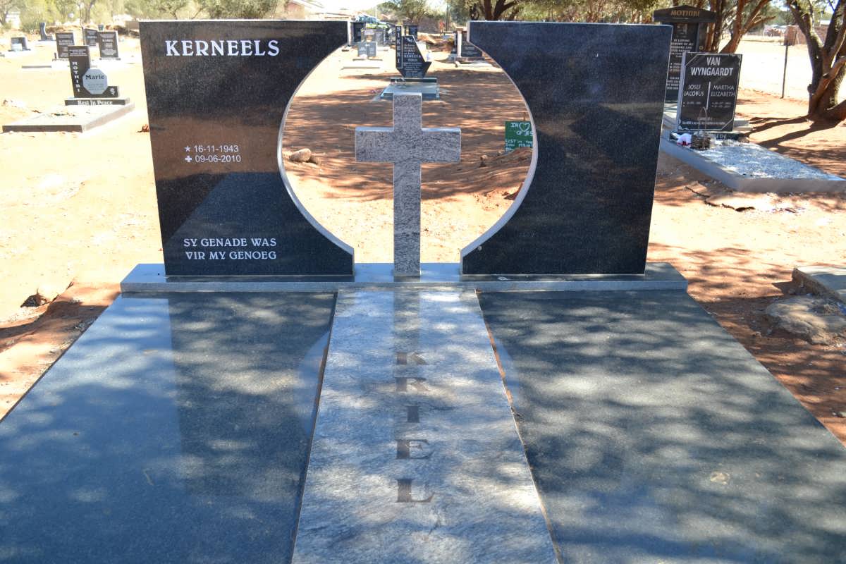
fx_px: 705
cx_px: 423
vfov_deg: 43.6
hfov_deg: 61.9
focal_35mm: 30
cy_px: 282
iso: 400
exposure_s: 1/125
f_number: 5.6
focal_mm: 20
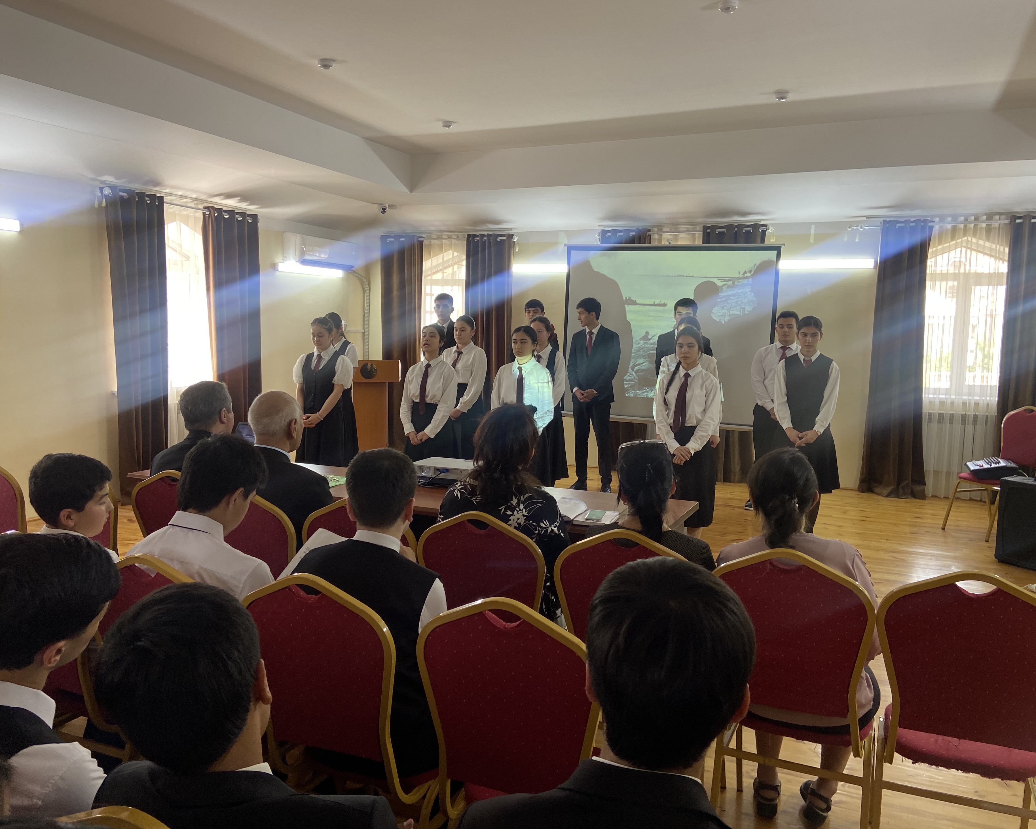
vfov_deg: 51.5
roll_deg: -0.8
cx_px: 524
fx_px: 859
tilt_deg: -5.9
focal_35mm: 28
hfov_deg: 62.2
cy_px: 404
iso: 64
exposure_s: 1/59
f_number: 1.8
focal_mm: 4.25
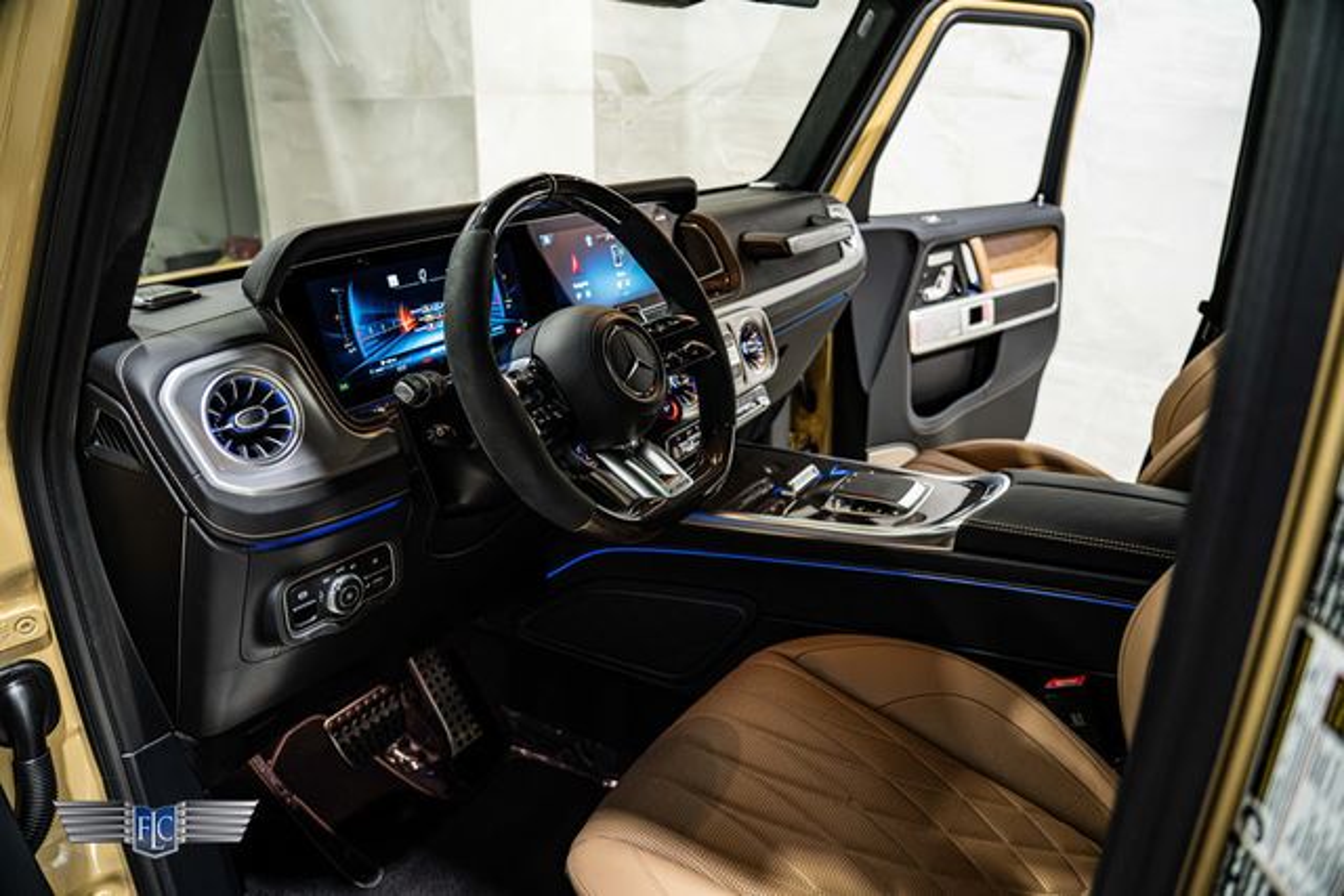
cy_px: 448
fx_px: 896
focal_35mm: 24
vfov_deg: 53.2
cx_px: 672
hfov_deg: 73.7
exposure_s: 1/100
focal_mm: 24
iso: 1600
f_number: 4
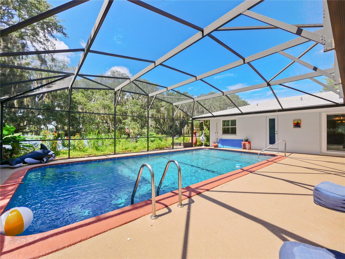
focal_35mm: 14
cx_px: 172
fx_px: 140
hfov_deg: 102.1
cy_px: 130
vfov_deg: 85.7
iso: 200
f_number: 6.3
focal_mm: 7
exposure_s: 1/250
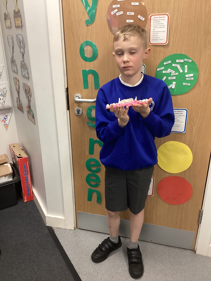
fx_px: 252
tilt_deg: -23.8
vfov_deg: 58.4
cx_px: 106
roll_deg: +0.0
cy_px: 140
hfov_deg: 45.4
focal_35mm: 31
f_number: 2.4
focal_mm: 3.3
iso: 200
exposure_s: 1/50
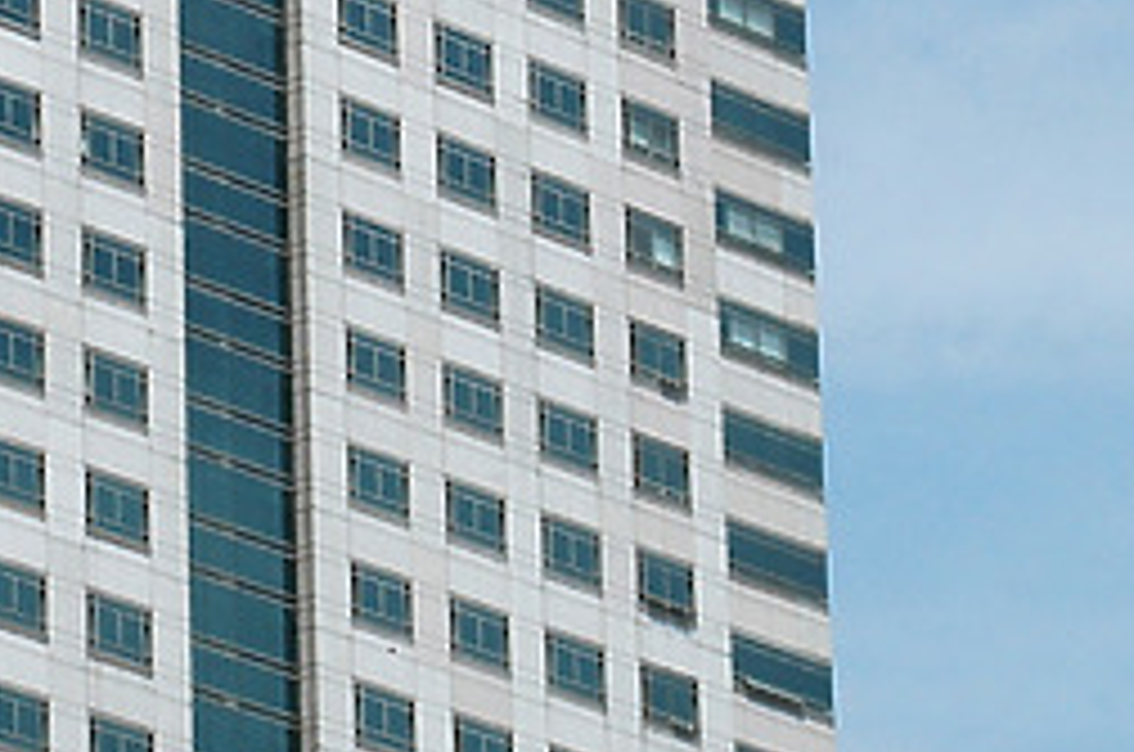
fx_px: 9463
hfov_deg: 6.8
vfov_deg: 4.5
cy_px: -576
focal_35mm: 301
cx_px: -180
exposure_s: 1/500
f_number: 11
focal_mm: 56
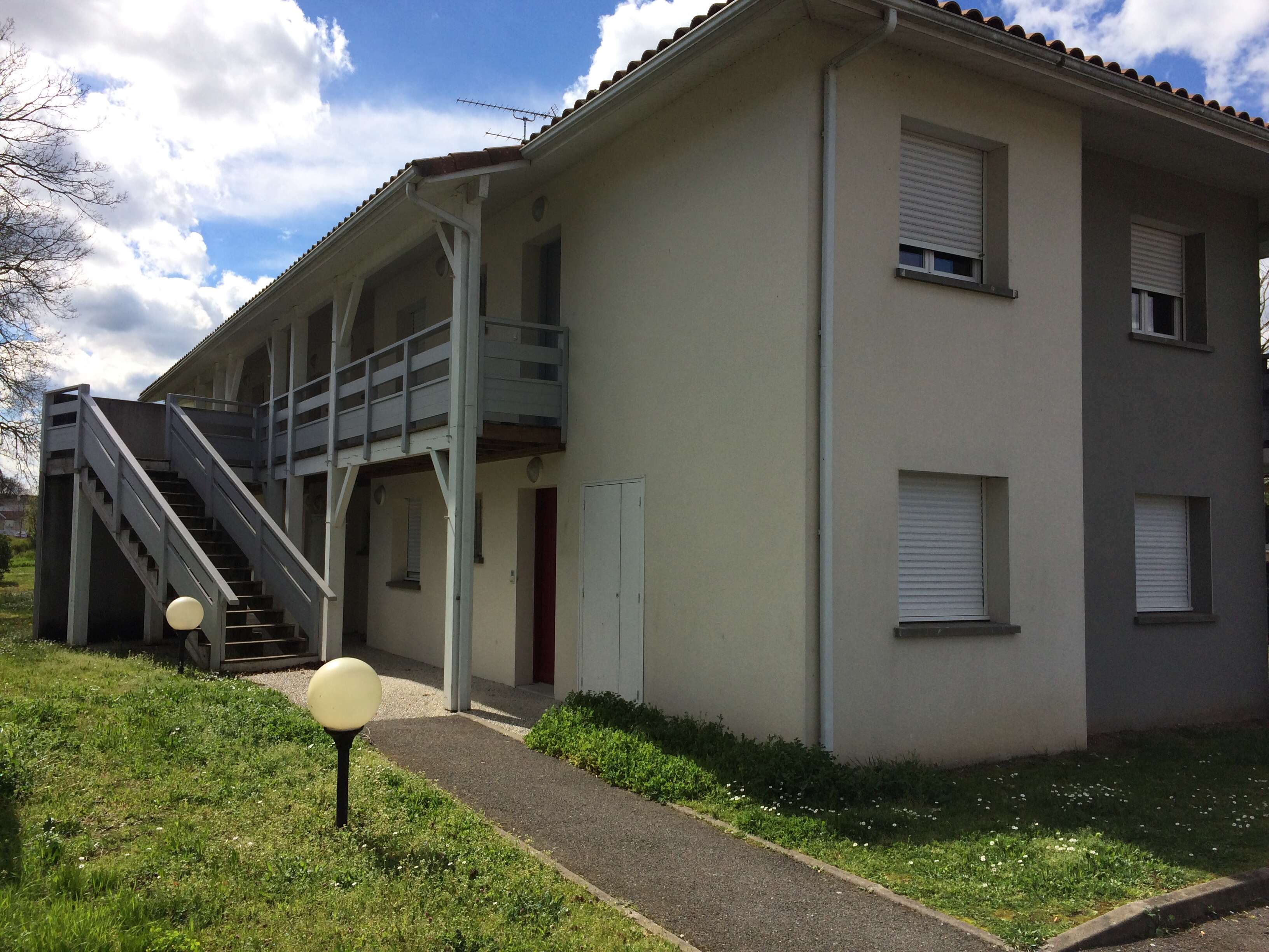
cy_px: 476
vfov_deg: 48.2
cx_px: 634
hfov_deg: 61.7
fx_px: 1063
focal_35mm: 29
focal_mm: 4.15
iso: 32
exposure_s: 1/2740
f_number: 2.2
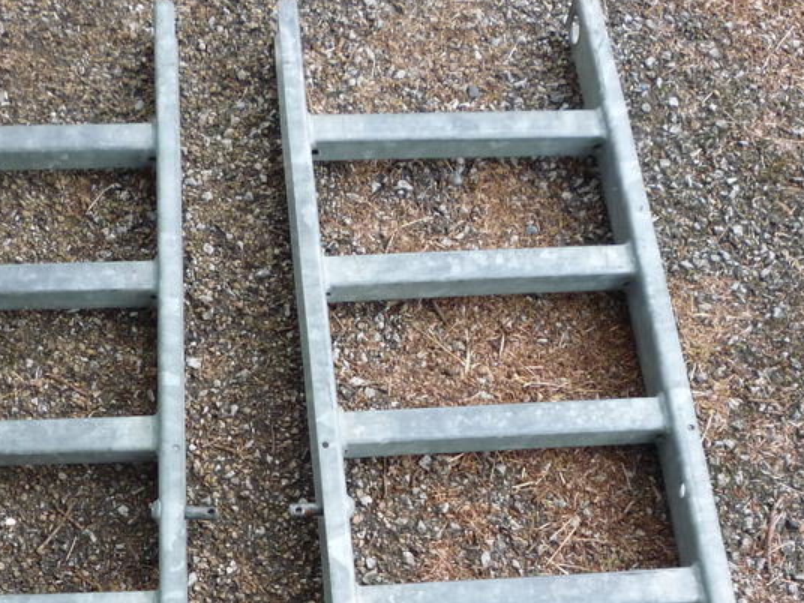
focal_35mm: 56
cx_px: 264
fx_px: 1301
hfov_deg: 34.0
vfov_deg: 25.6
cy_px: 496
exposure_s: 1/30
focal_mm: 5.2
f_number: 3.3
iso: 200
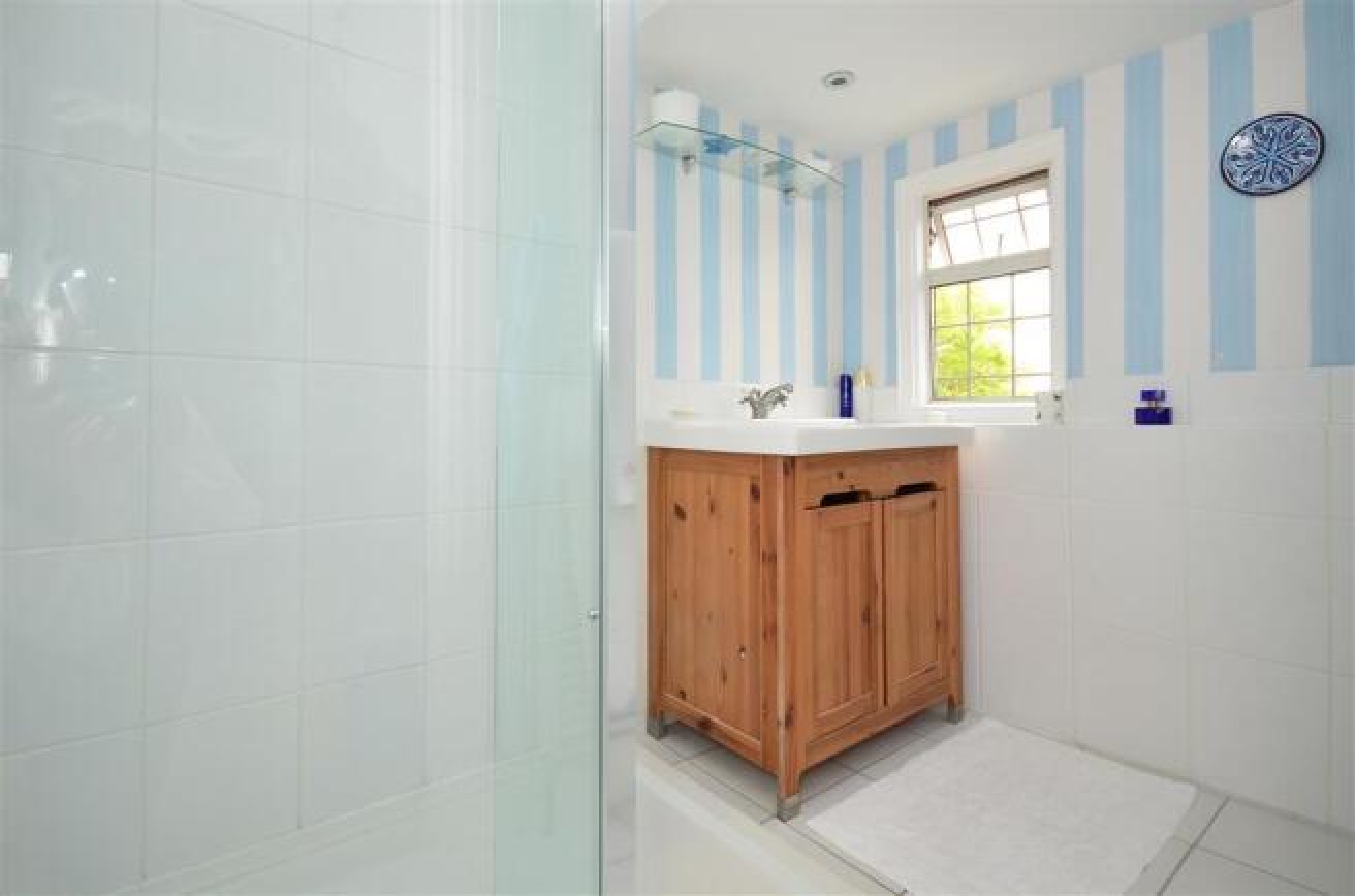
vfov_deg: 77.0
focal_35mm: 15
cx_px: 678
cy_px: 448
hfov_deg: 100.5
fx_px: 563
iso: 200
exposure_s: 1/125
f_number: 5.6
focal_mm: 10
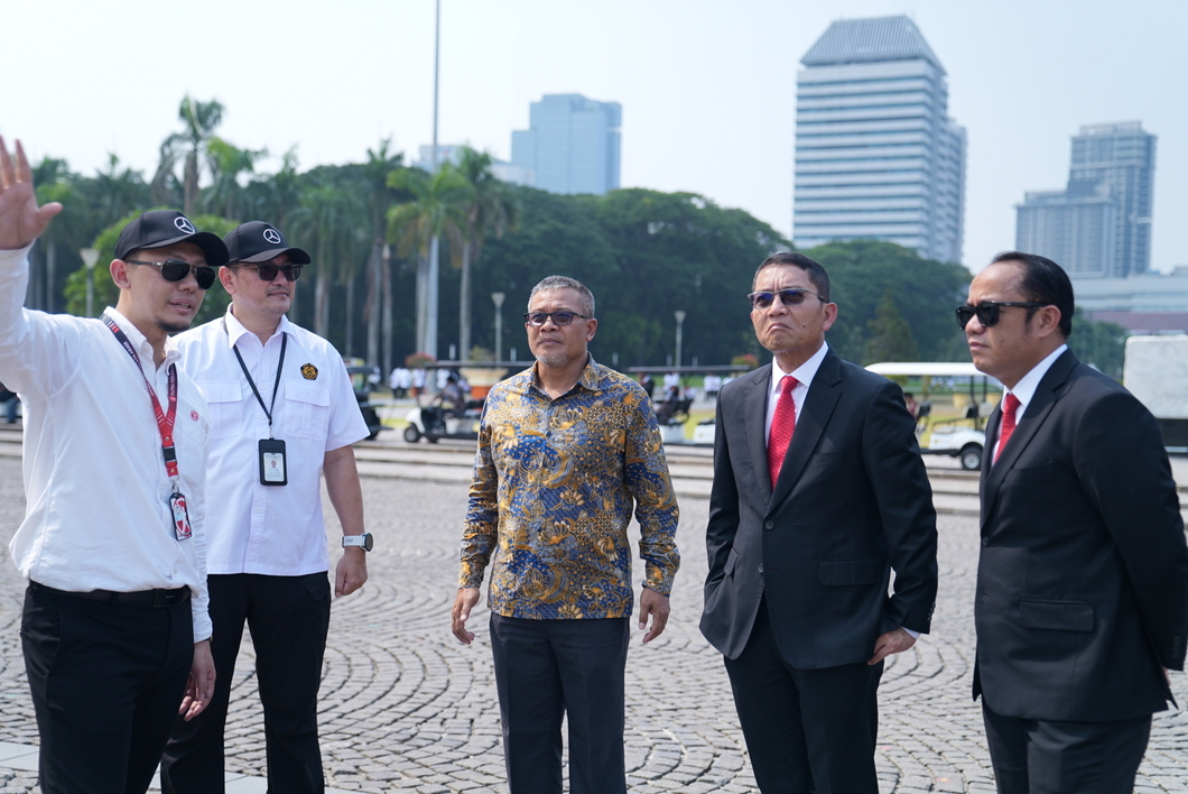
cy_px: 397
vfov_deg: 28.1
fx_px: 1585
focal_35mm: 48
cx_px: 594
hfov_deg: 41.1
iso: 200
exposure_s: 1/100
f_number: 2.8
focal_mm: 48
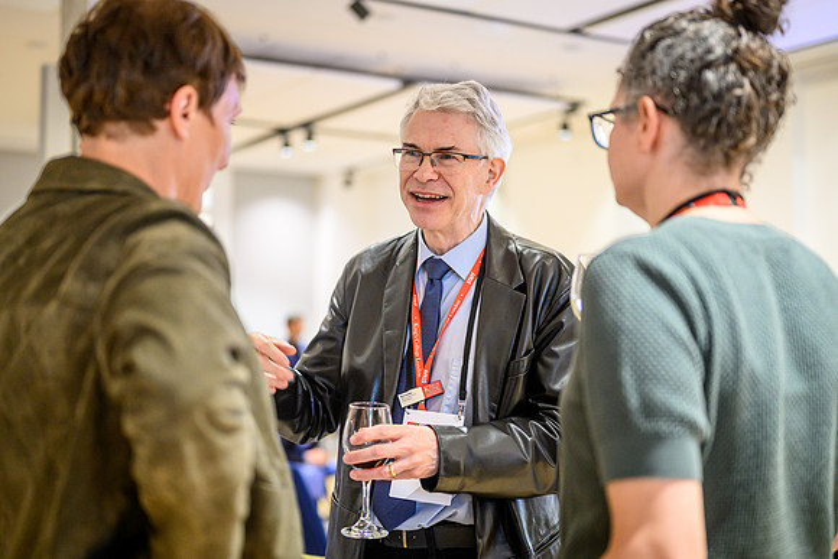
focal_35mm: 51
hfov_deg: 38.8
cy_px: 280
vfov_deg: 26.5
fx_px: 1189
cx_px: 419
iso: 1250
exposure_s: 1/250
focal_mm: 50
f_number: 1.8
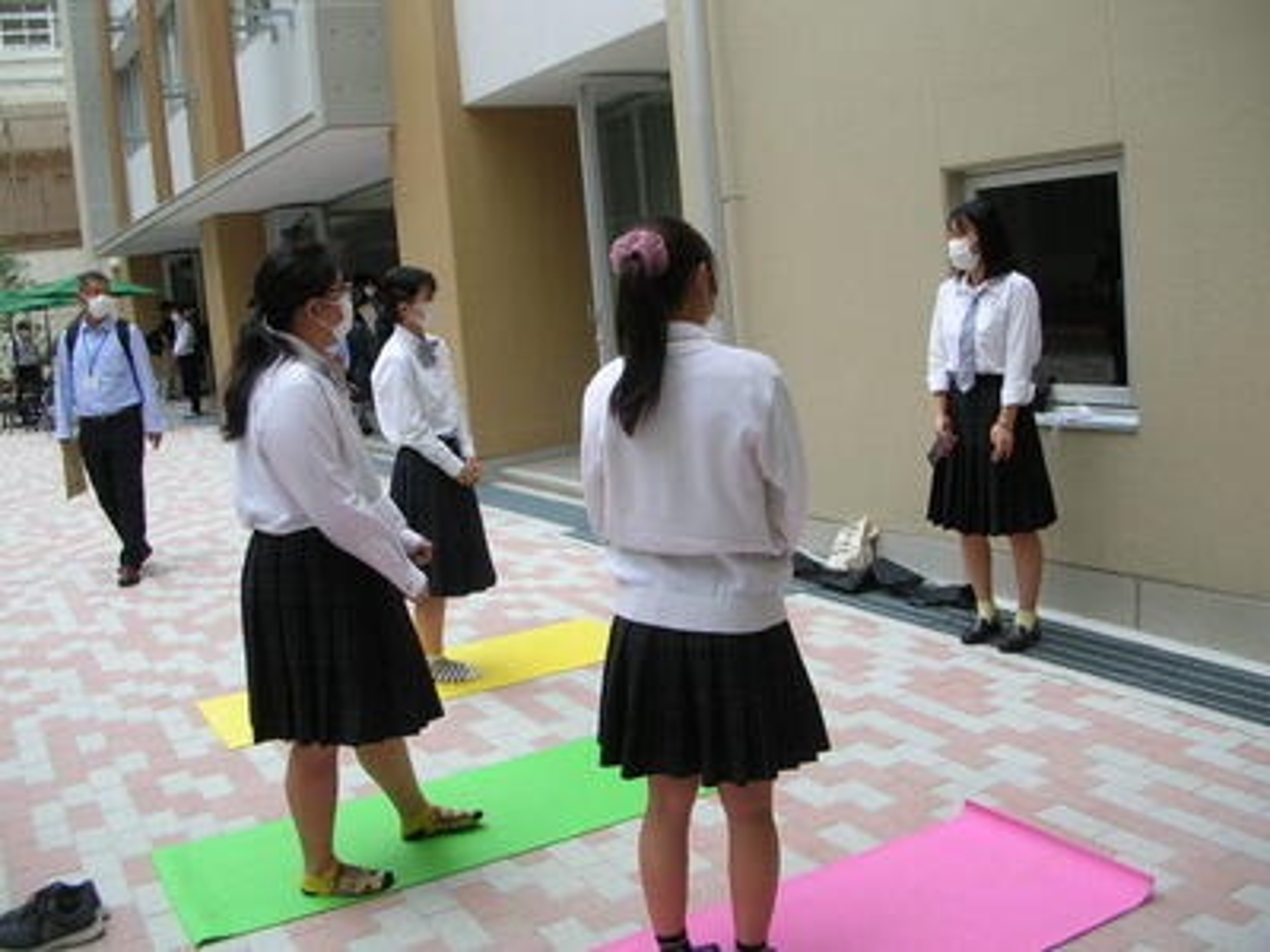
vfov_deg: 40.7
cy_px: 476
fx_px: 1284
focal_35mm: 35
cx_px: 635
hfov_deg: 52.6
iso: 50
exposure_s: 1/140
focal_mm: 5.8
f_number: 2.8
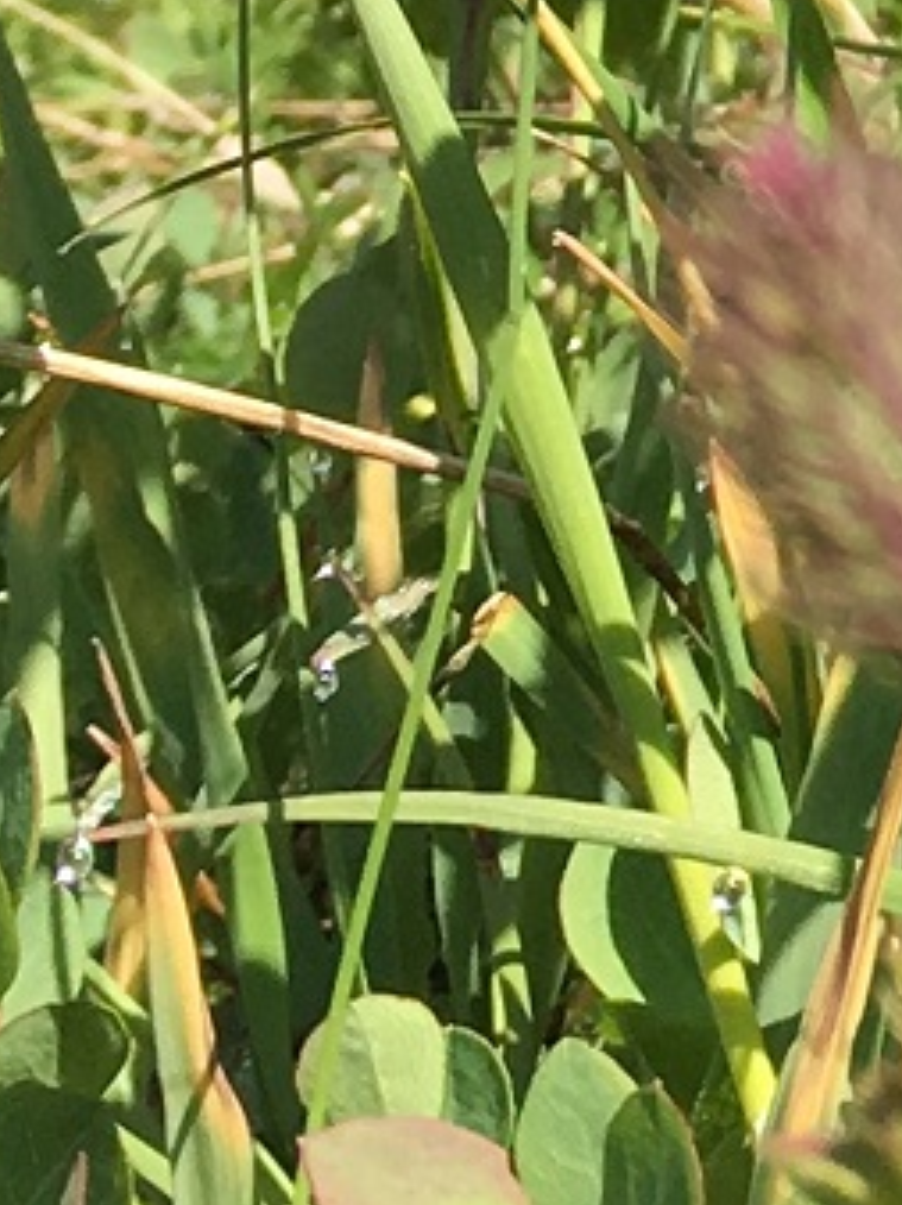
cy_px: -1002
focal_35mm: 206
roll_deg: +0.6
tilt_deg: +30.9
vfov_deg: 9.2
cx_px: 2706
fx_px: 7166
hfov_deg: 6.6
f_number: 2.2
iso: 25
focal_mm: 4.15
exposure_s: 1/769
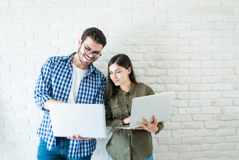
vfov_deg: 34.2
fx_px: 259
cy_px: 85
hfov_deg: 49.5
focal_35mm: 39
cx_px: 132
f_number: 1.8
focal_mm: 35
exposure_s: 1/100
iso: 800
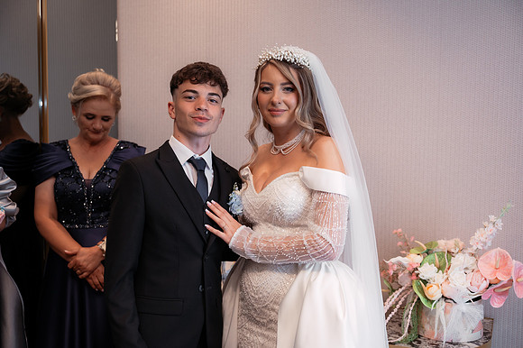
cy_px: 174
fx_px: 552
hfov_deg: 50.7
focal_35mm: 38
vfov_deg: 35.0
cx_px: 262
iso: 640
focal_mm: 38
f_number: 2.8
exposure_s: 1/200
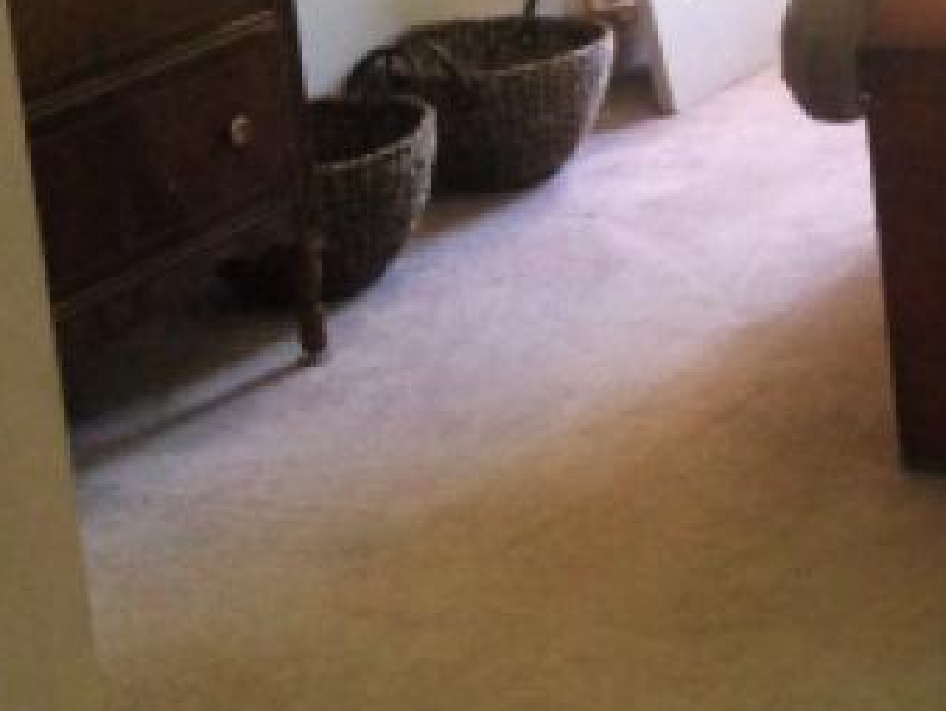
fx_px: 2735
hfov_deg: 17.6
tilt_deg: -11.5
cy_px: -192
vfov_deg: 14.3
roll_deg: +2.0
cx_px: 1419
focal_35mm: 100
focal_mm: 4.12
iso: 320
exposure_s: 1/20
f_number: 2.4
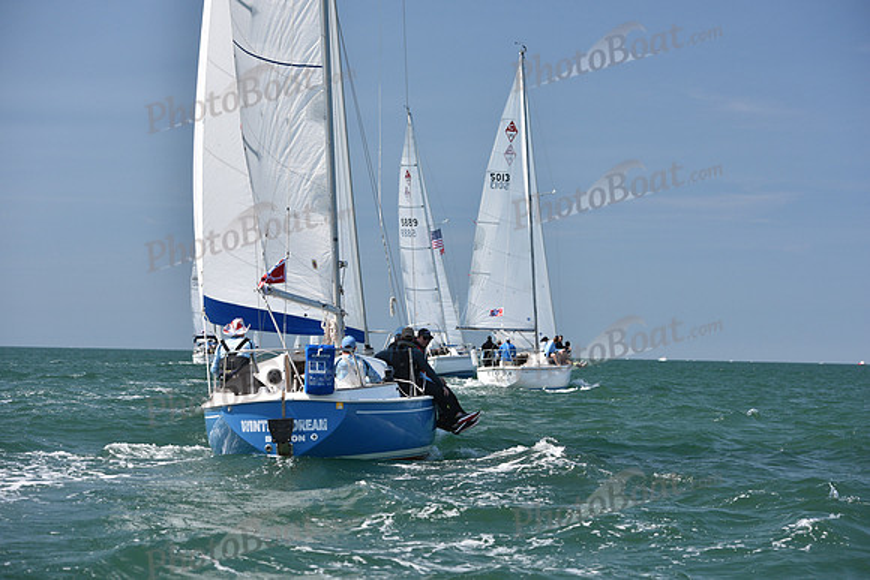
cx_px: 435
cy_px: 290
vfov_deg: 15.9
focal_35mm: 86
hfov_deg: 23.6
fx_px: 2079
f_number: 5
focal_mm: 86
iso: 320
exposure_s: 1/800
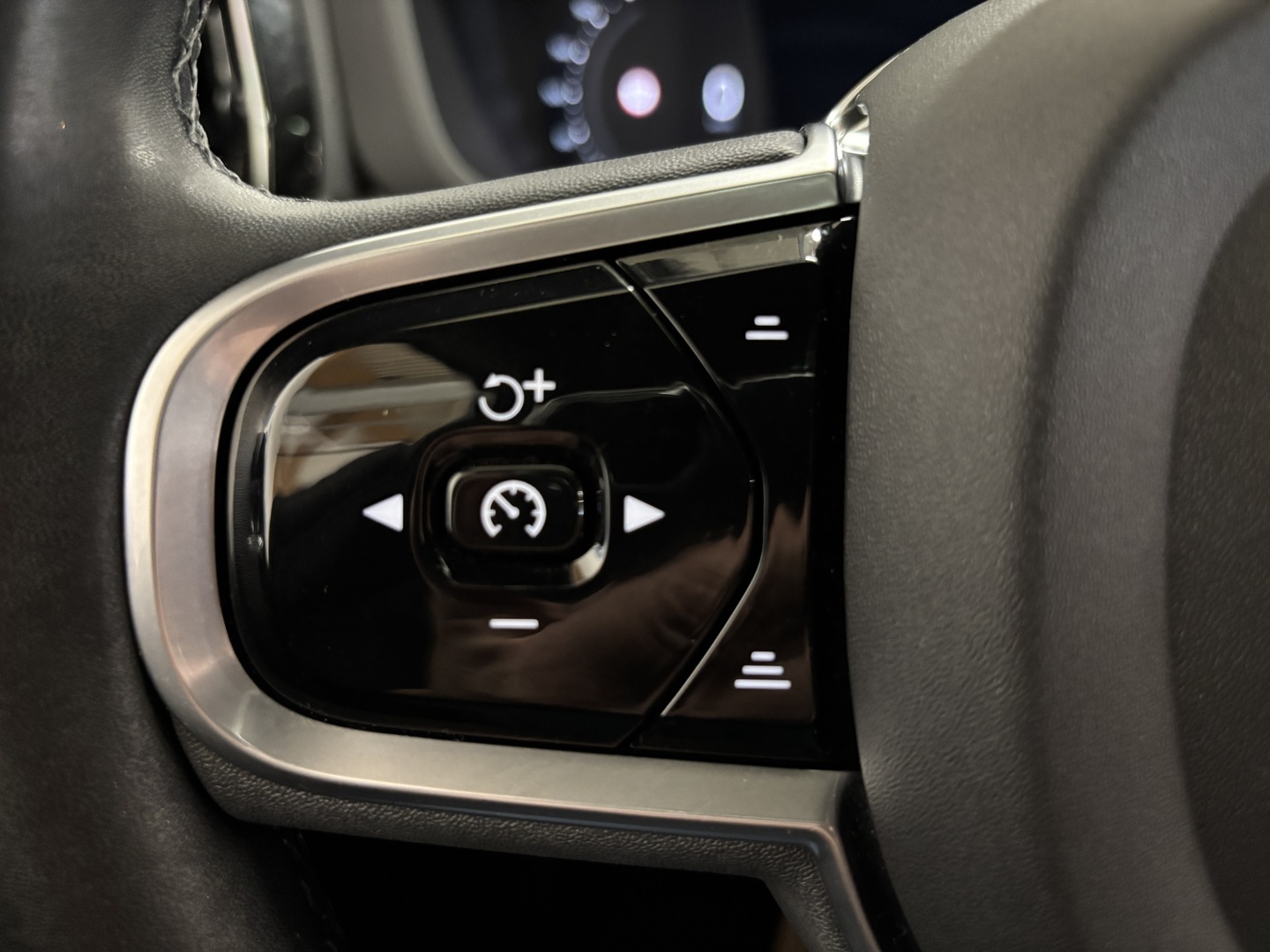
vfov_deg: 53.1
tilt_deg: -28.7
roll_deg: +0.2
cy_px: 476
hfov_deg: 67.3
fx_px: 954
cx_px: 635
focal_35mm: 26
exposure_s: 1/25
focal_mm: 5.96
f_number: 1.6
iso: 800
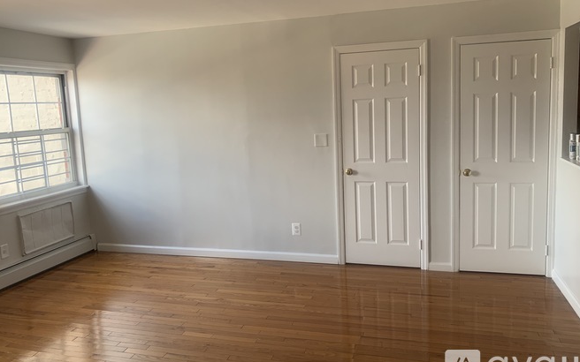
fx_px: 443
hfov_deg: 66.5
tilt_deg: -5.8
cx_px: 293
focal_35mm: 28
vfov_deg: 44.5
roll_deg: +1.7
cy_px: 164
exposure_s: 1/121
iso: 80
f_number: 1.8
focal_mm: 4.25
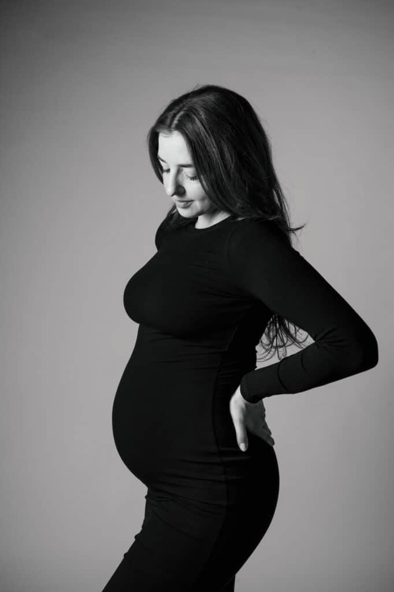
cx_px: 197
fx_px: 821
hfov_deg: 27.0
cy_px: 296
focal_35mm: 50
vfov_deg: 39.6
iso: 100
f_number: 13
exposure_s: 1/160
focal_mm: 50
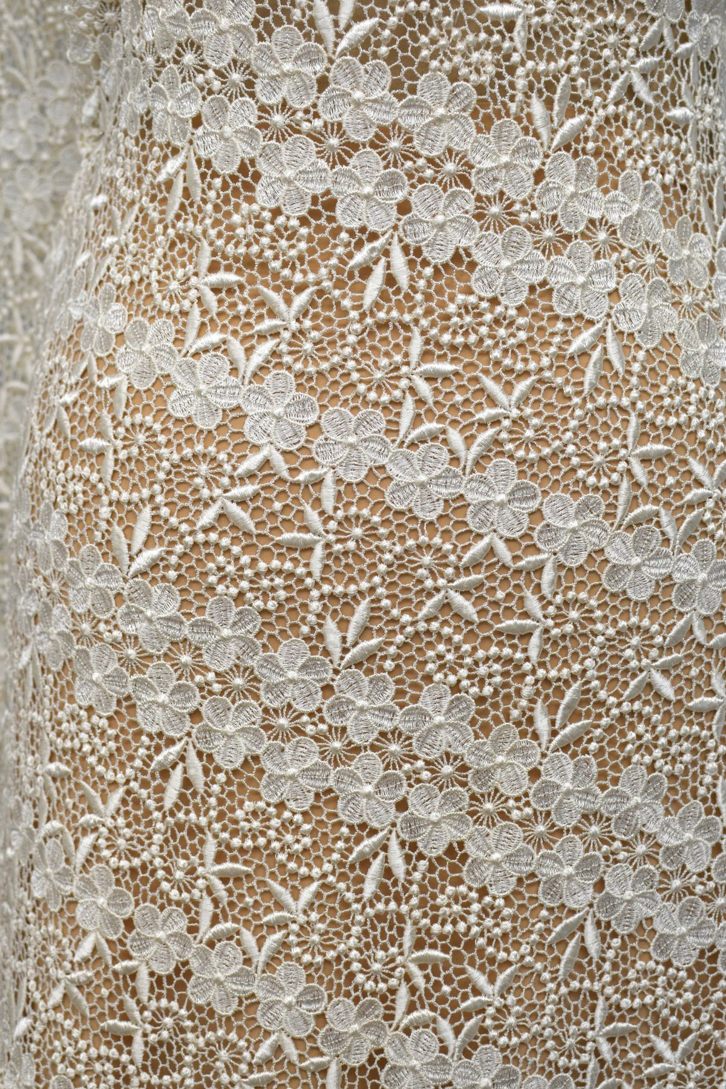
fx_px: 1588
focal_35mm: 52
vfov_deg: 37.9
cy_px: 544
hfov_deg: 25.8
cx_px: 363
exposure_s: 1/80
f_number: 4.5
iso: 400
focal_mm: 35
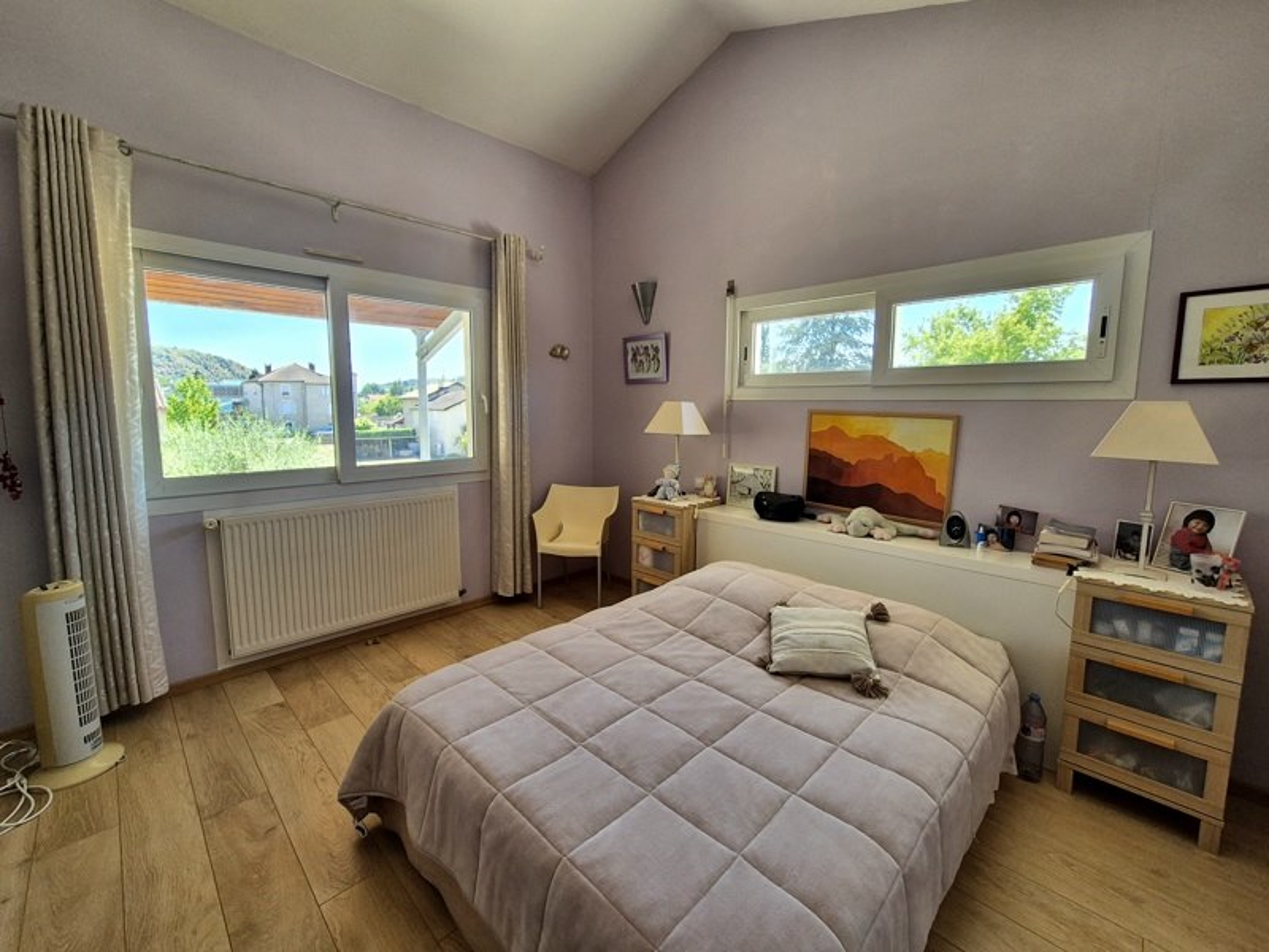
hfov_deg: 106.2
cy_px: 476
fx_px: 477
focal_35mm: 13
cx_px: 634
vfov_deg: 89.9
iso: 50
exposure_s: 1/143
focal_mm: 2.2
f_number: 2.2
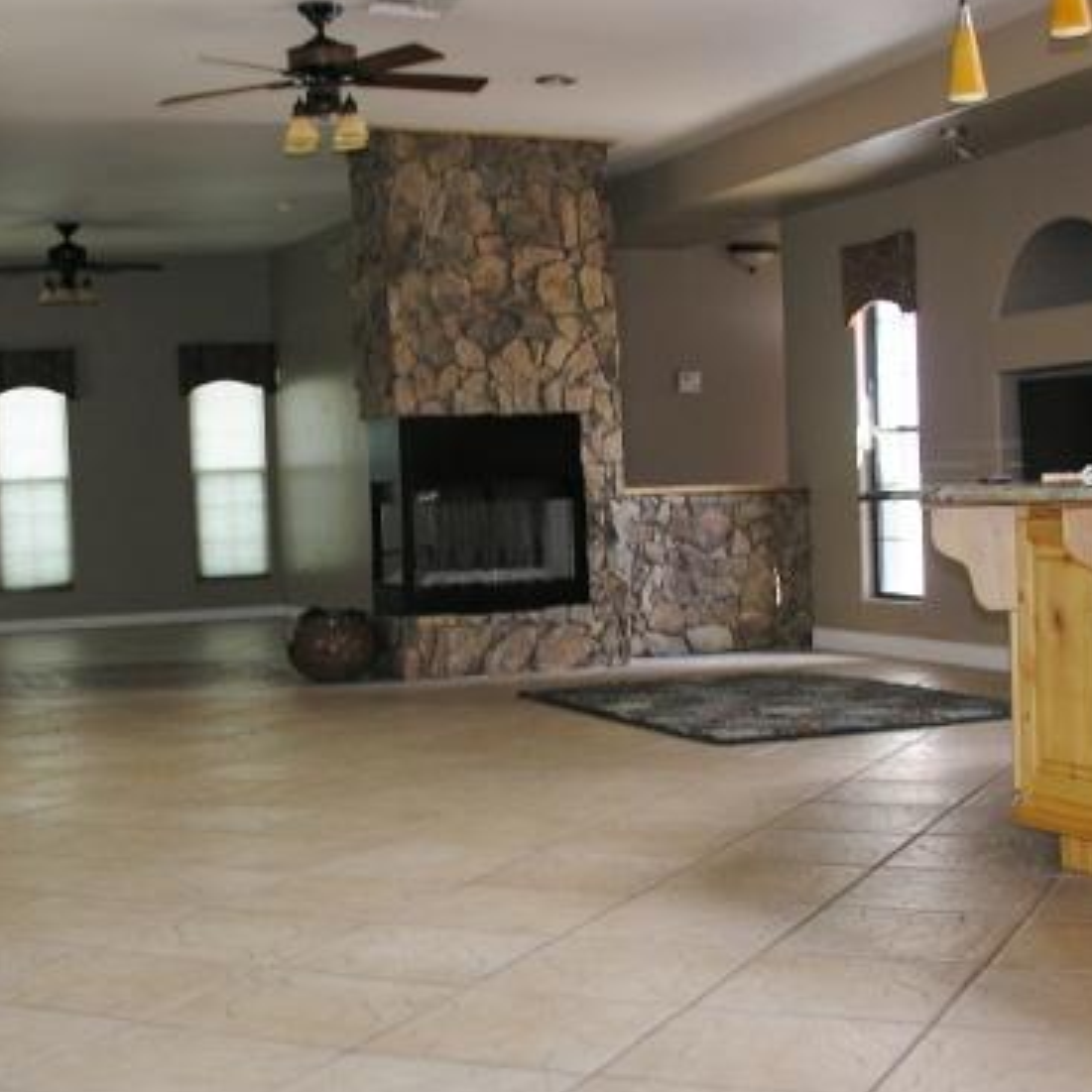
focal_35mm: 54
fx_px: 1927
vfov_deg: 31.6
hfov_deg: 31.4
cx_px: 369
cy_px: 640
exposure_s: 1/30
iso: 50
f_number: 2.8
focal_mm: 8.9
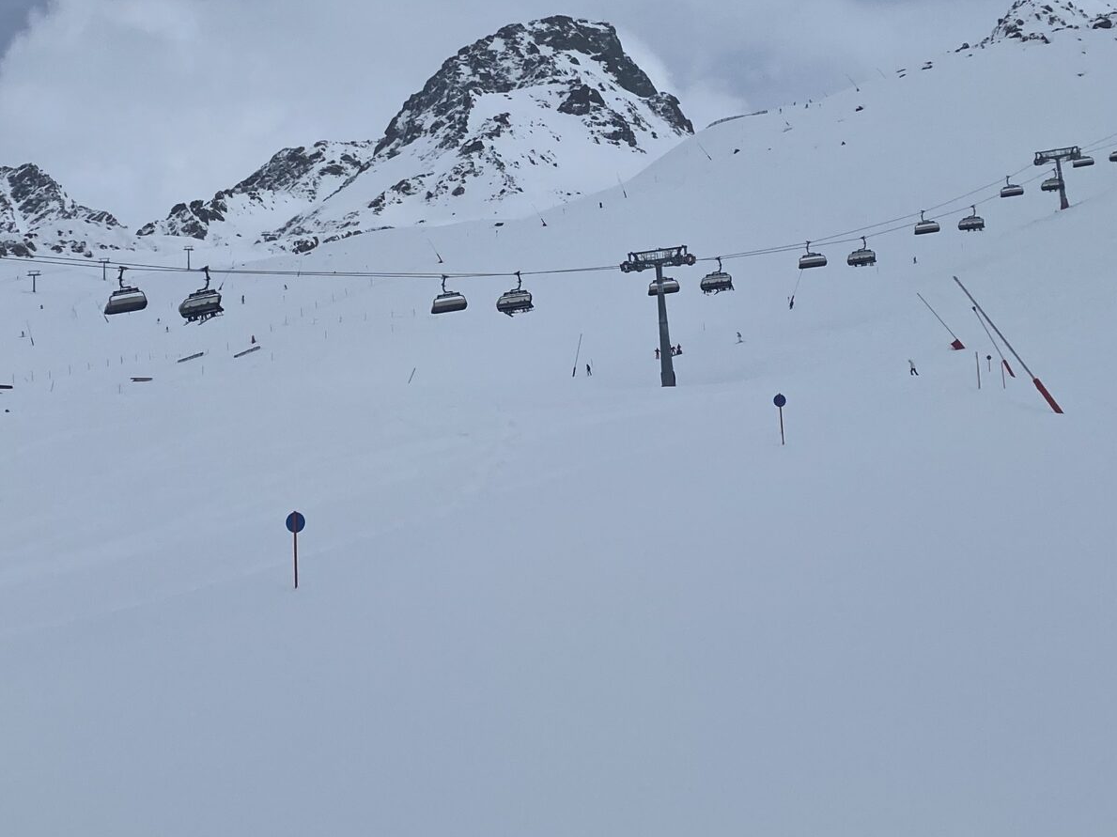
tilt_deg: +12.5
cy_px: 207
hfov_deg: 34.4
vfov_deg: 25.8
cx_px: 585
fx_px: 1806
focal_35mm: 56
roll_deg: +1.5
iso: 40
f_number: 1.8
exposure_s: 1/22727
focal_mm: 4.25
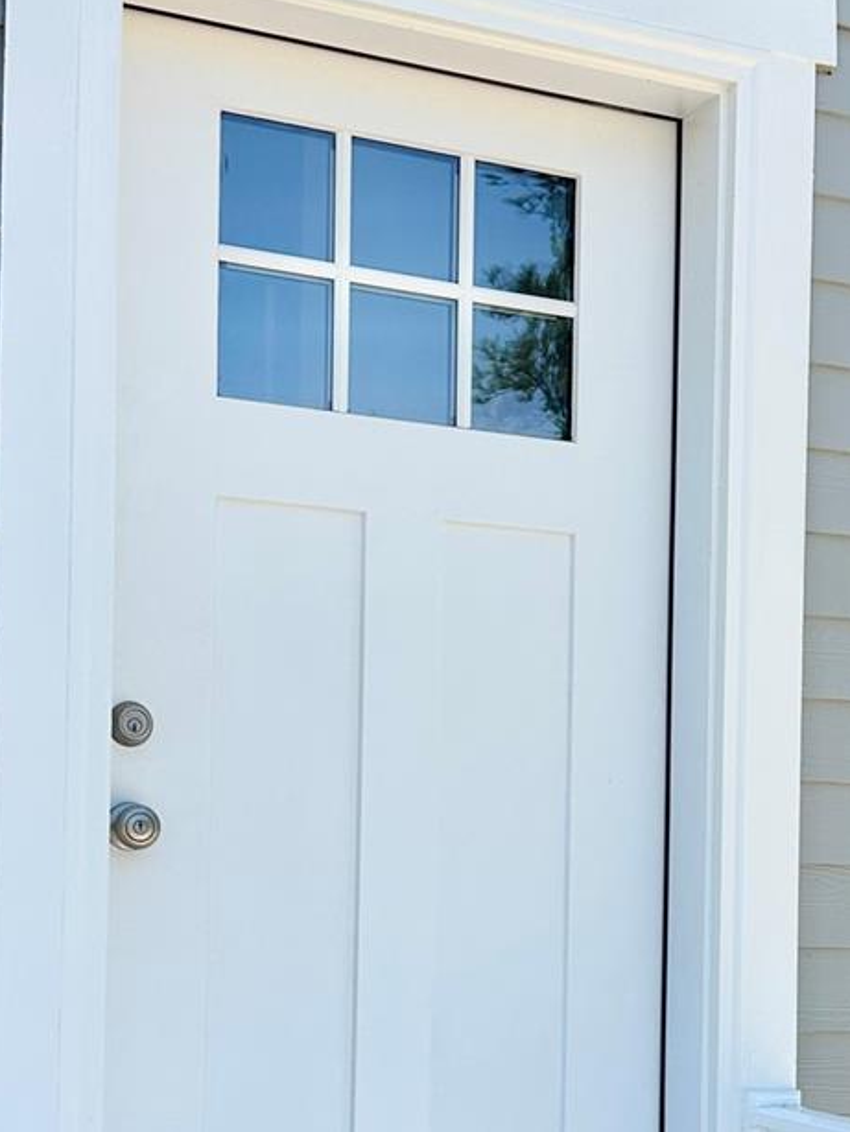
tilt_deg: +1.6
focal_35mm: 60
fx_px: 1963
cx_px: 549
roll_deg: -1.8
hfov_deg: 24.3
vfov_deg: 31.6
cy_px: 846
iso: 80
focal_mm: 6.86
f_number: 1.78
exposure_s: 1/2591
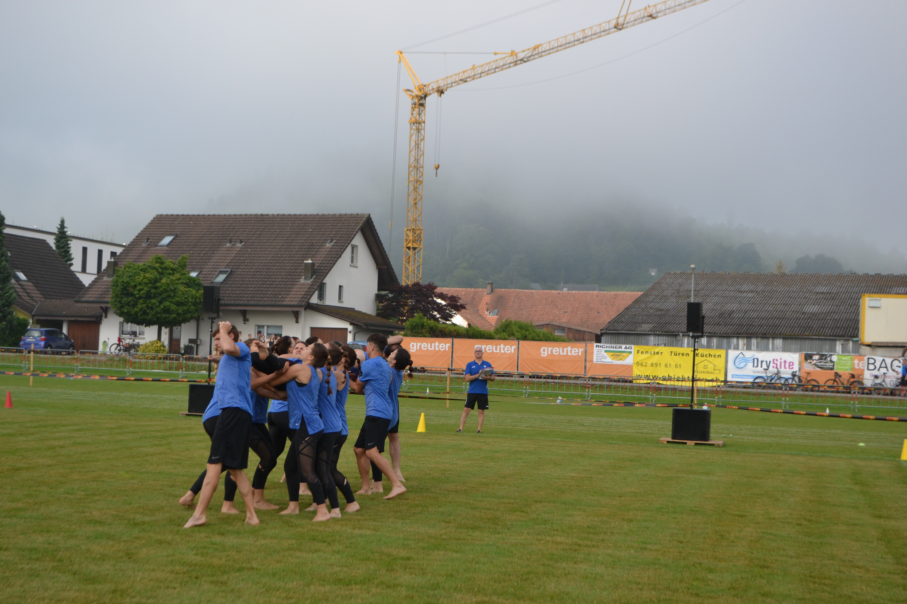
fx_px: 1323
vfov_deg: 25.7
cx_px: 454
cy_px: 302
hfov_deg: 37.9
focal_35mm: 52
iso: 400
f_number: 5.3
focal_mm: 35
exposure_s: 1/1250
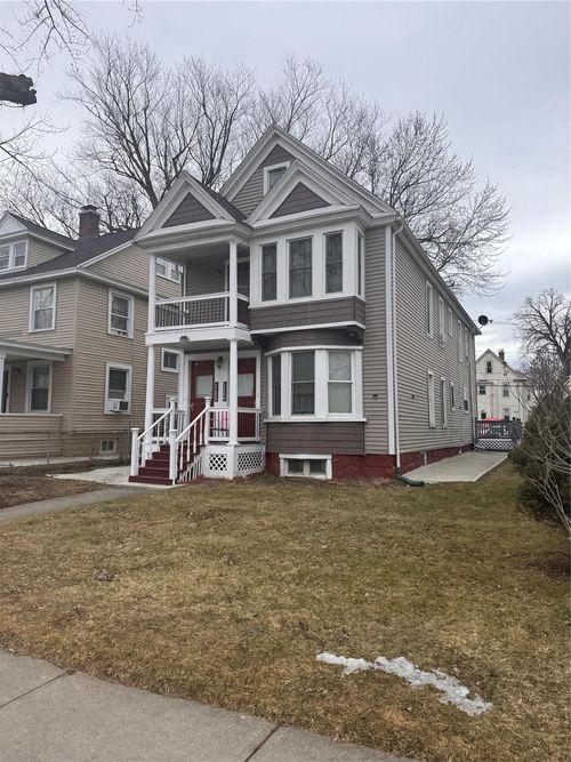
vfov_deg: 71.6
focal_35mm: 24
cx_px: 286
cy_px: 381
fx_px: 528
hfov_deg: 56.8
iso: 80
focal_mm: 6.76
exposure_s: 1/1980
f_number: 1.78
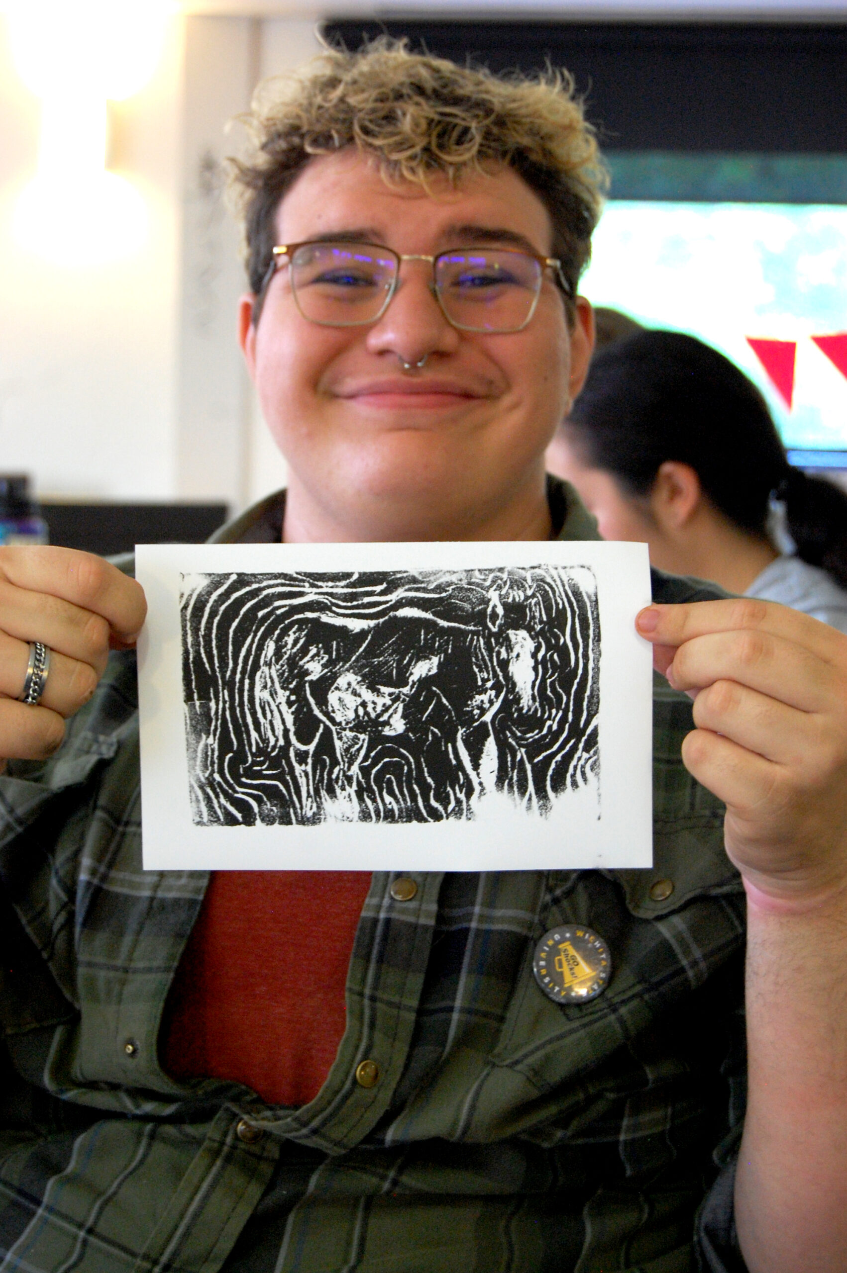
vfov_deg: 29.9
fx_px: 2387
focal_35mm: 68
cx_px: 424
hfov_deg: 20.1
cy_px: 636
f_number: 5.3
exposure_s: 1/8
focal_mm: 45
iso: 1100
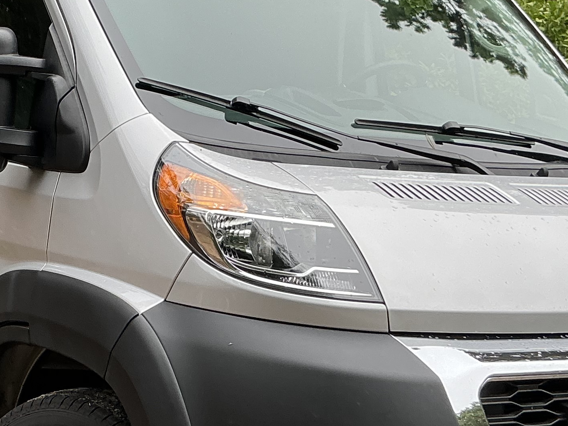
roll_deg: -2.2
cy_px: 199
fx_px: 1313
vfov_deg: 18.4
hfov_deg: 24.0
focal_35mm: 80
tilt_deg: -6.5
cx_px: 95
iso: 20
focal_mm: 3
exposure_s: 1/125
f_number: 1.8
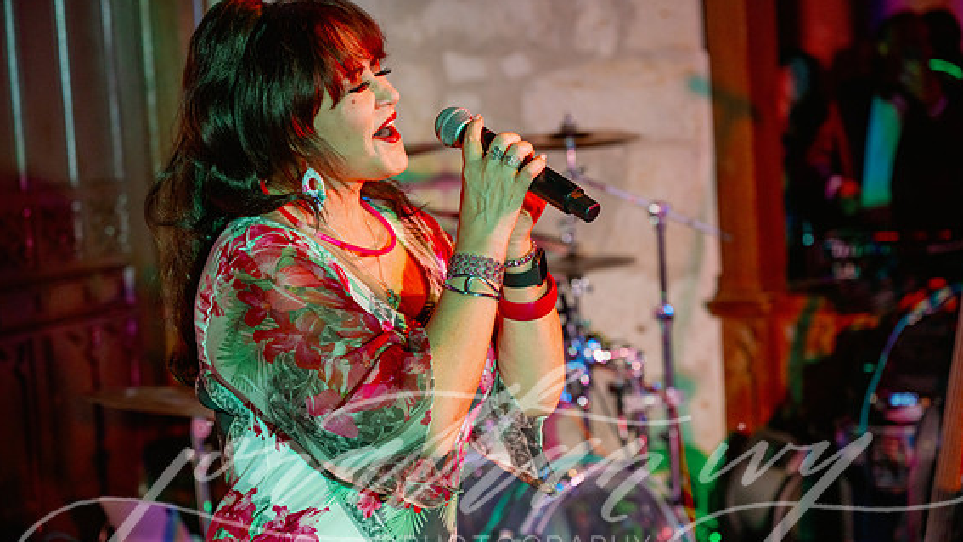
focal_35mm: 75
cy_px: 266
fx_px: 1915
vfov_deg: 16.1
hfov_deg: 28.2
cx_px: 487
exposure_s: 1/160
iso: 1000
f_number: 3.5
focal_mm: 70
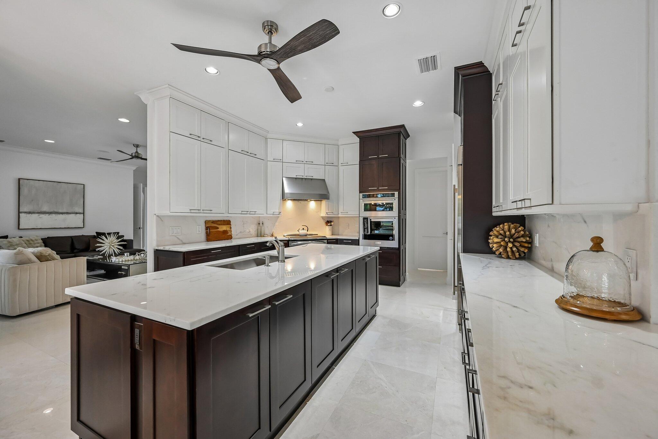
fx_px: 256
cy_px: 220
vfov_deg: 81.2
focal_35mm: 14
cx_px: 329
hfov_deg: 104.3
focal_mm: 14
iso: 3200
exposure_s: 1/320
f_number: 8
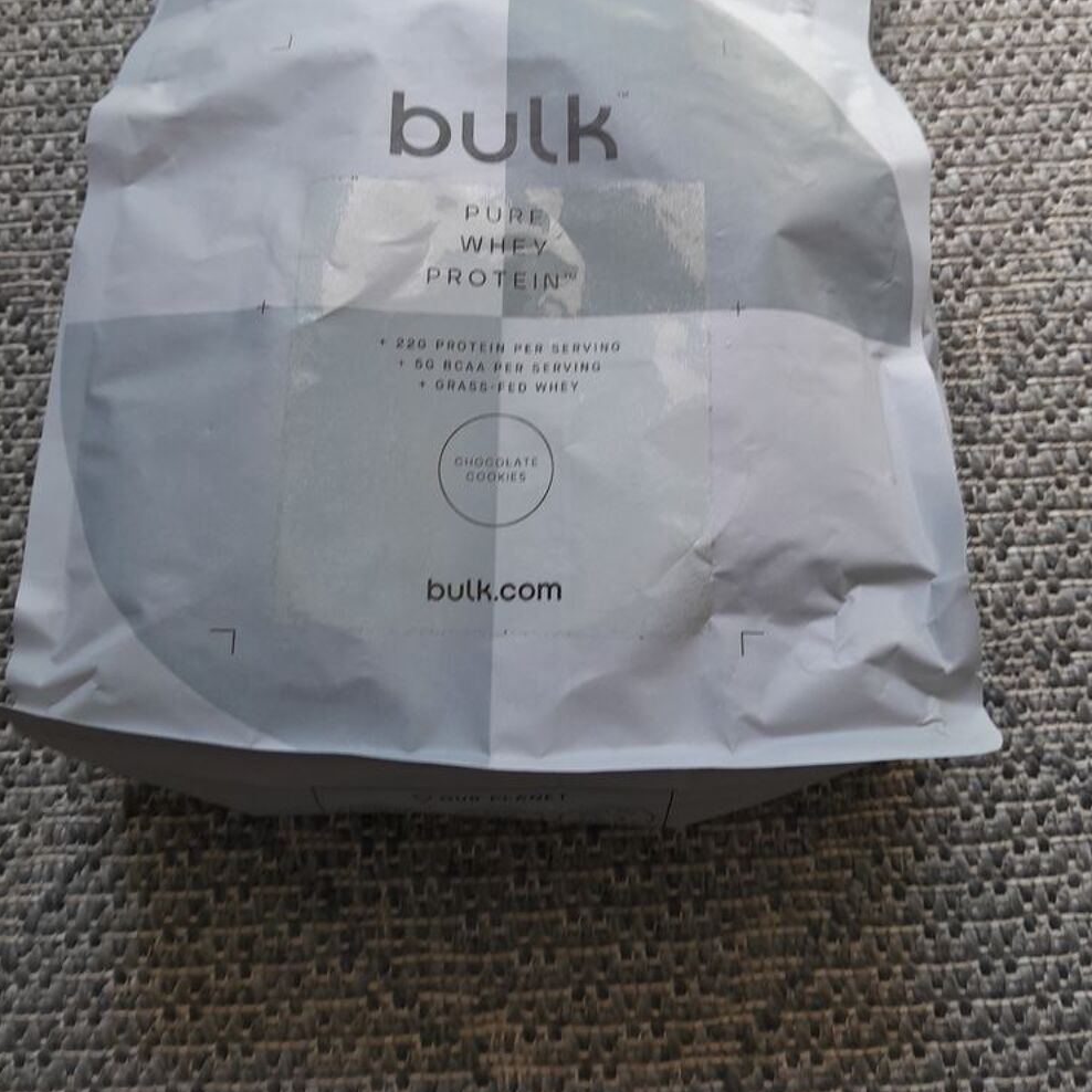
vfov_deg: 51.9
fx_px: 1106
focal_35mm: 31
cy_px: 400
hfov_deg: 52.5
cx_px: 548
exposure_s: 1/50
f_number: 1.8
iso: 40
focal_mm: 3.98
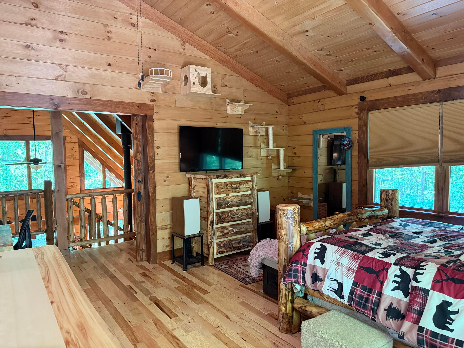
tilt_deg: -3.2
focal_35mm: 24
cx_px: 232
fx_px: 322
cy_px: 174
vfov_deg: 56.8
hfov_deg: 71.6
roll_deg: +1.1
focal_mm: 6.76
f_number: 1.78
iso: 800
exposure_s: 1/49
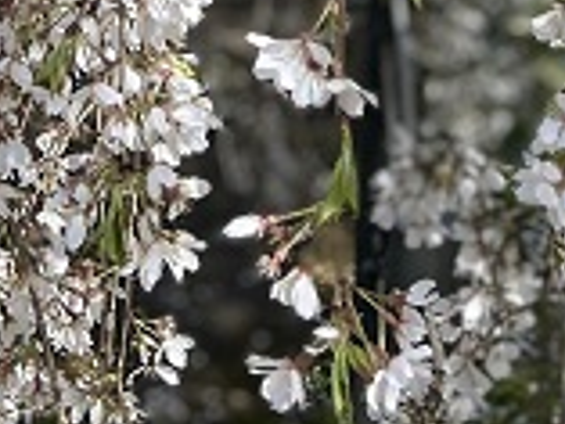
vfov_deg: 9.6
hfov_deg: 14.2
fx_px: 2205
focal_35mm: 135
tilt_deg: -5.6
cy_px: -627
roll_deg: -0.8
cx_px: -106
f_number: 1.5
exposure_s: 1/2513
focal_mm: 5.7
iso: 50
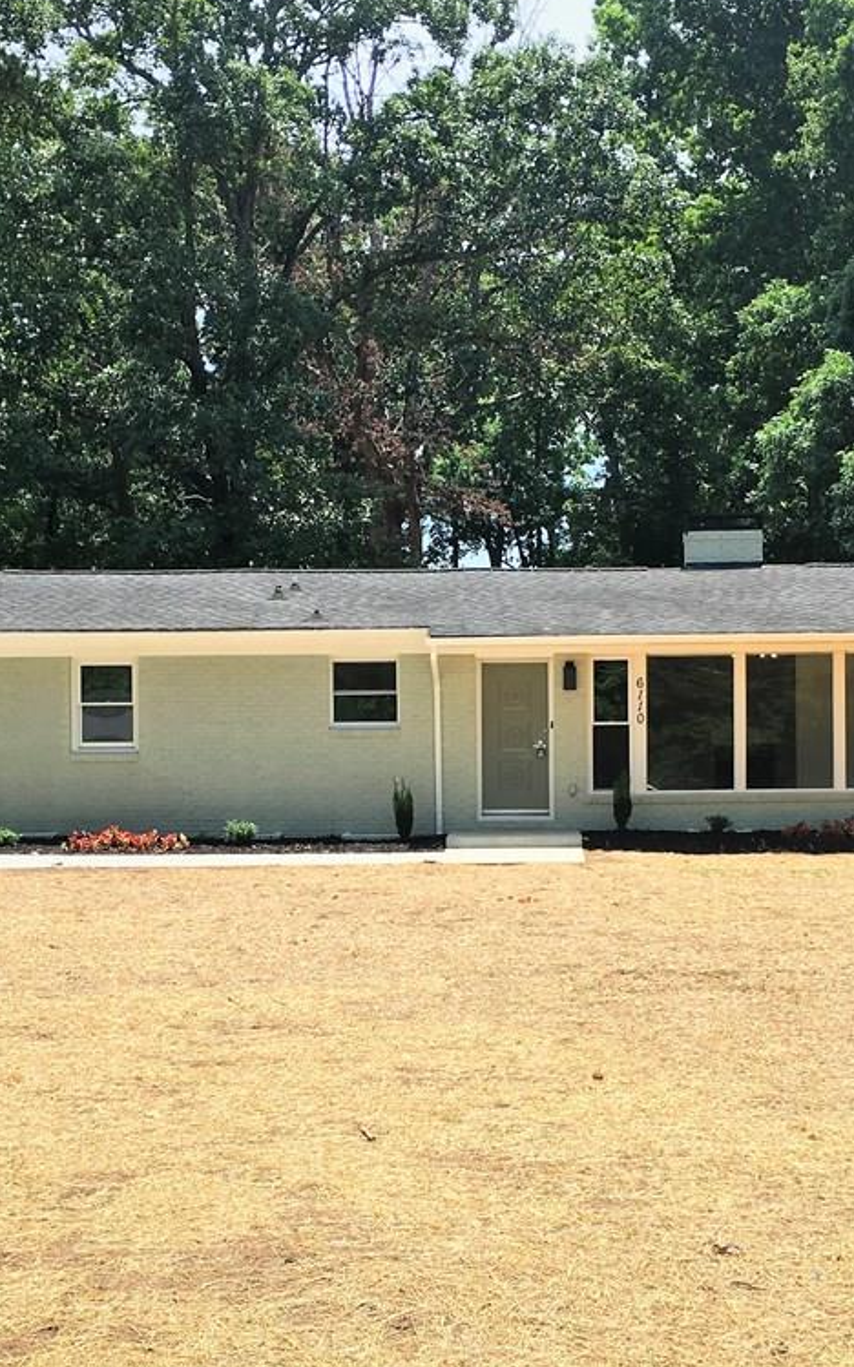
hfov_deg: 30.5
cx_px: 488
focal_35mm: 42
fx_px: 1564
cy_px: 673
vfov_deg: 47.2
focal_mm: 4.15
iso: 25
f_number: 2.2
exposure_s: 1/578
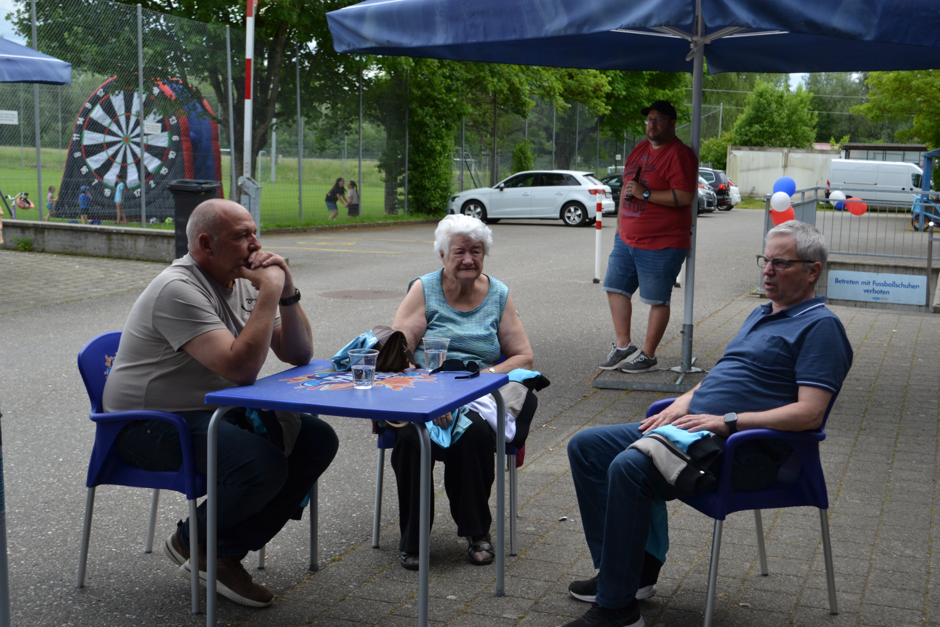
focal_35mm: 48
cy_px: 314
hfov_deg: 41.1
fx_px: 1253
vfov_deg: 28.1
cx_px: 470
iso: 100
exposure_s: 1/160
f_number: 6.3
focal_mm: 32
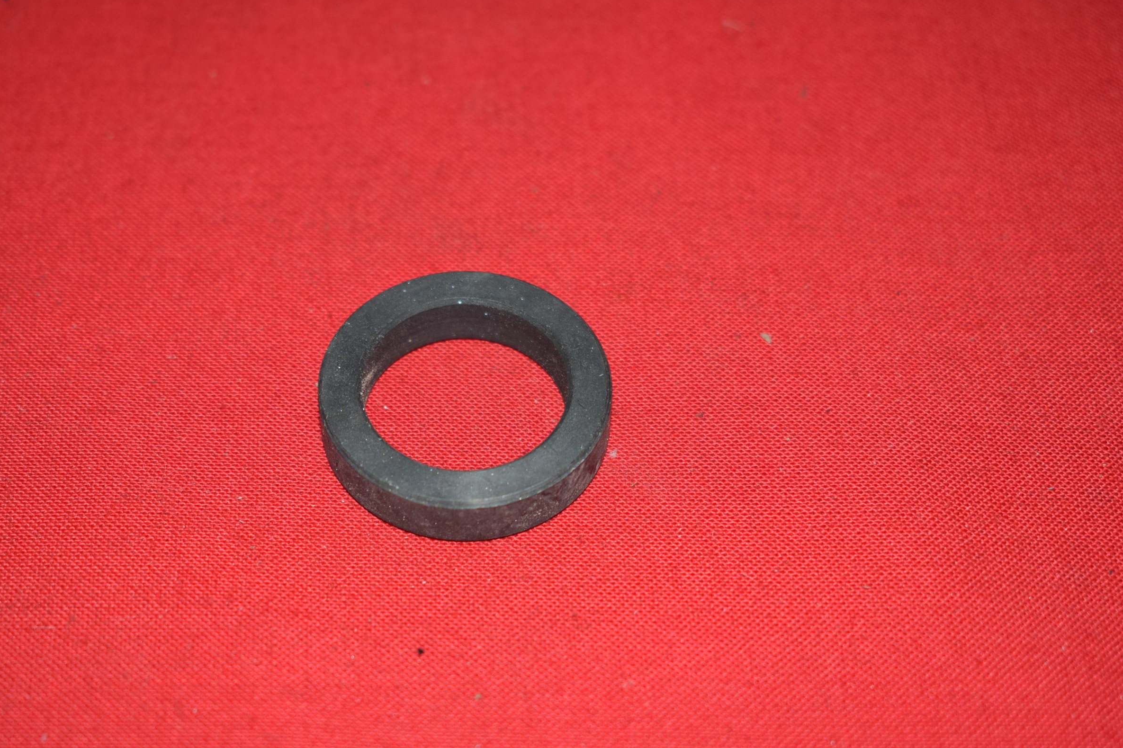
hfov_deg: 28.0
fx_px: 2246
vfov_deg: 18.9
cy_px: 438
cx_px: 472
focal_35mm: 72
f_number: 5
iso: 400
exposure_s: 1/200
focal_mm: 38
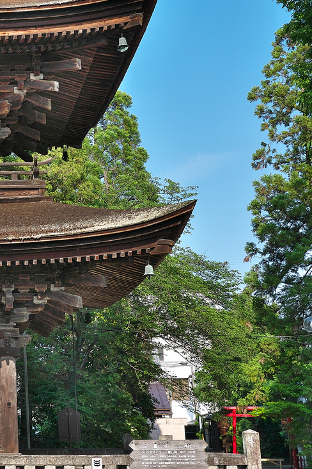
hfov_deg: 15.7
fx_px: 1066
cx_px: -104
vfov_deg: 24.5
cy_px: 113
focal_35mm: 82
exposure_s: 1/800
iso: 200
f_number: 7.1
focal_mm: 30
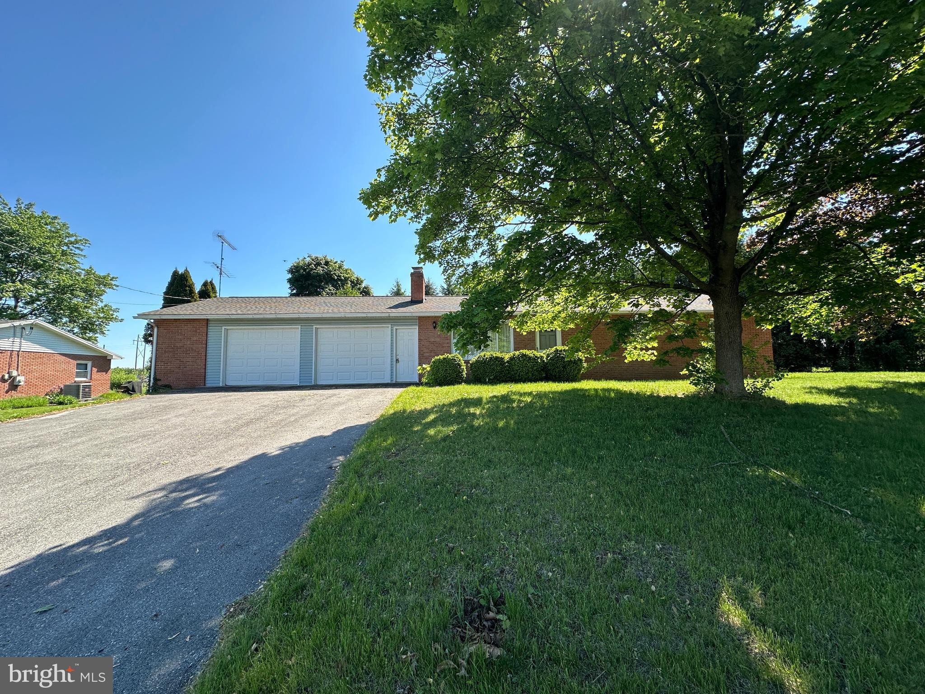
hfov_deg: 102.1
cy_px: 347
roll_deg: +0.9
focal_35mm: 14
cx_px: 462
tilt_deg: +5.4
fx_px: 374
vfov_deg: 85.7
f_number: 2.2
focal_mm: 2.22
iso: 40
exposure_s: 1/643
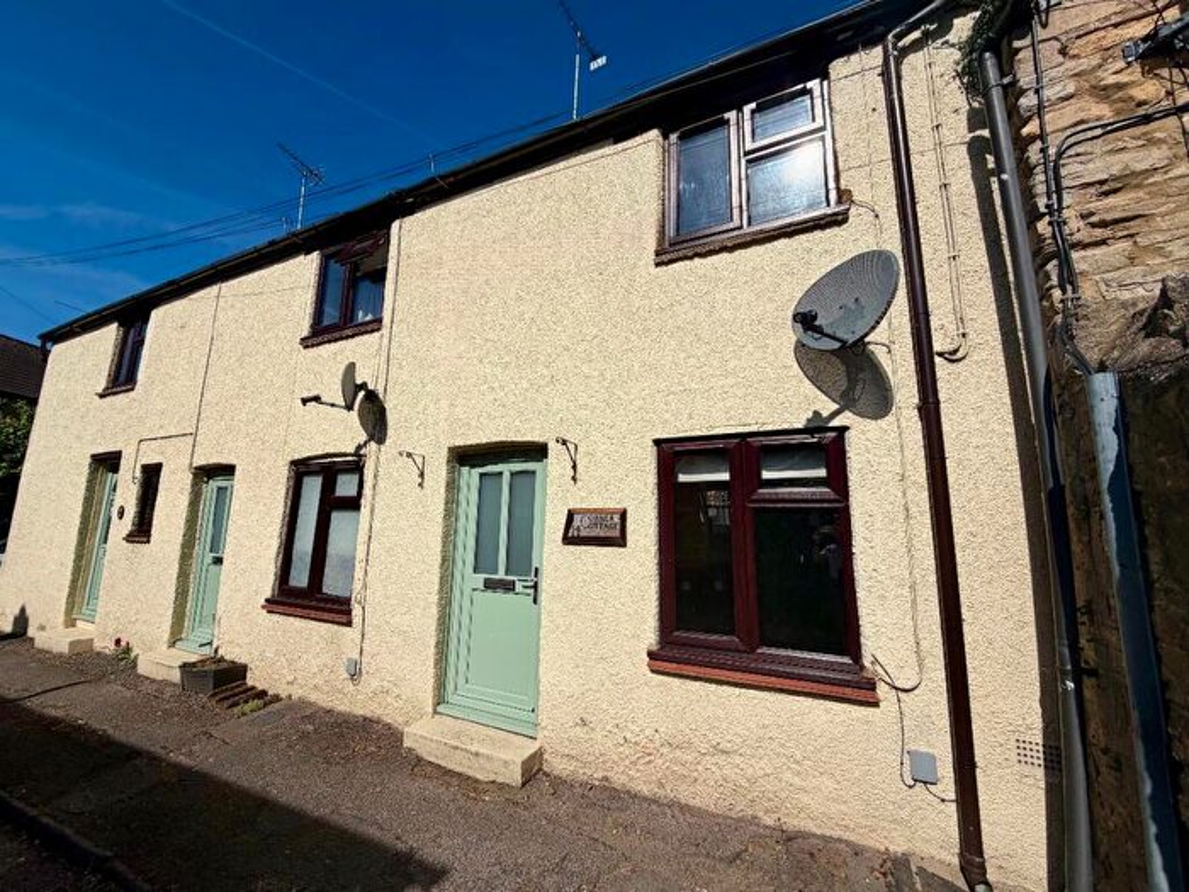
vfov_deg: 85.7
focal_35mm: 14
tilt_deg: +9.6
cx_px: 594
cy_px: 446
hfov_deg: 102.1
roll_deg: -1.4
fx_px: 481
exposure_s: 1/2410
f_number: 2.2
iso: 20
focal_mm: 2.22
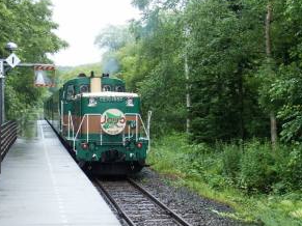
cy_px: 99
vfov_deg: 17.1
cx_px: 136
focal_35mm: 86
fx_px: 750
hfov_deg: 22.8
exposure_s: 1/125
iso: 50
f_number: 3.5
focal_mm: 10.6
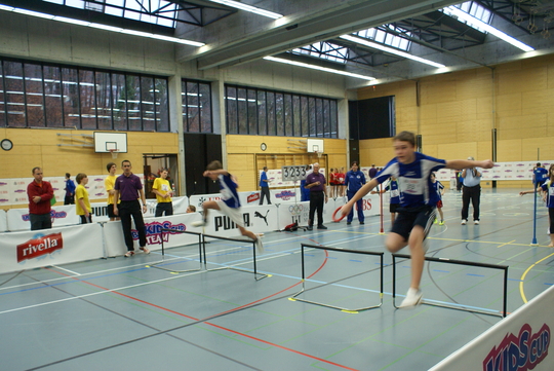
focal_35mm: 30
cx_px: 277
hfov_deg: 61.9
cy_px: 186
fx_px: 462
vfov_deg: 43.7
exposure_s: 1/60
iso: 800
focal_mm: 20
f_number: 4
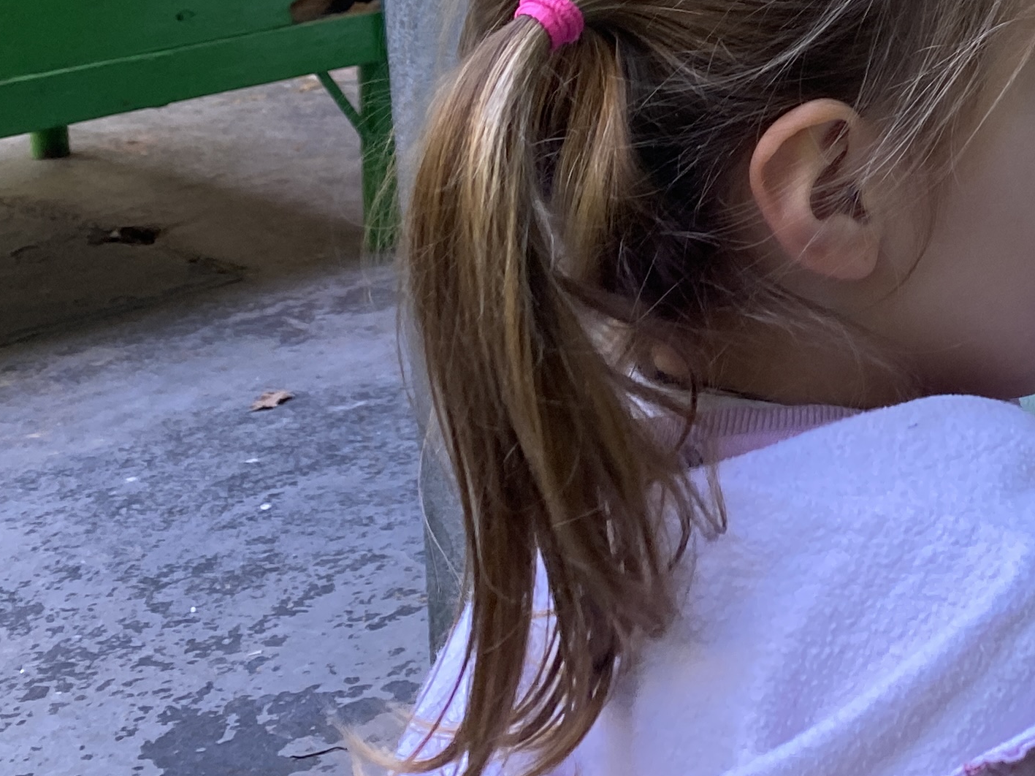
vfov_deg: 19.0
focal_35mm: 74
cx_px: 1222
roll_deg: +0.8
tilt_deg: -8.1
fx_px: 2212
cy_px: -114
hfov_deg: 24.1
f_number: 1.8
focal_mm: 4.25
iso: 80
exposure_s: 1/121
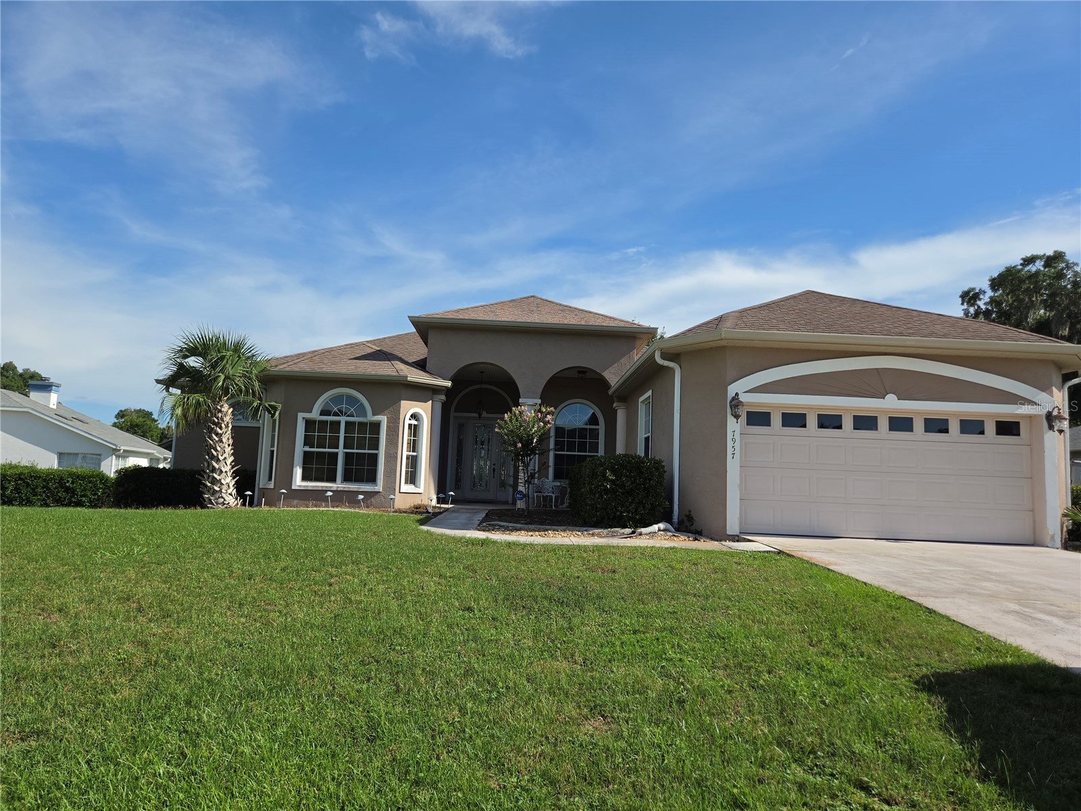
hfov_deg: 73.9
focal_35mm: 23
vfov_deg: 58.9
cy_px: 406
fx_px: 718
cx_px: 540
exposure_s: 1/4883
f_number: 1.8
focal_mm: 5.4
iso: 80
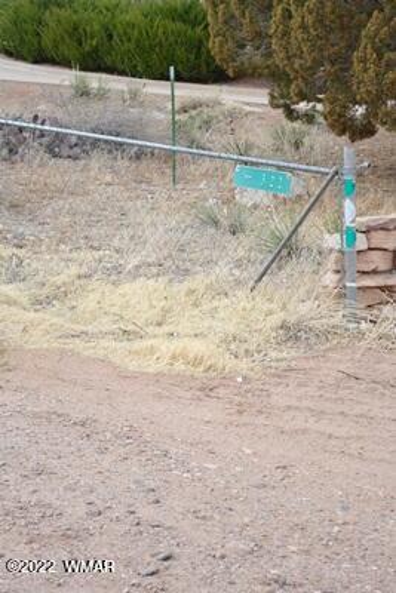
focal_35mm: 82
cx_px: 198
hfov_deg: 16.6
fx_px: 1360
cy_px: 296
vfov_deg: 24.6
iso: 100
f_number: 6.3
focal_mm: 55
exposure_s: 1/160
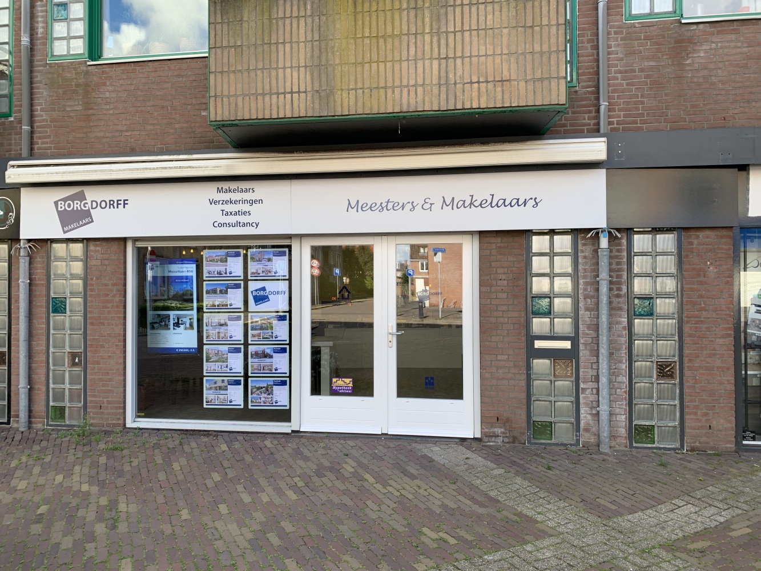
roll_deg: +0.2
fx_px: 572
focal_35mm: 26
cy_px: 286
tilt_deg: +0.2
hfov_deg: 67.3
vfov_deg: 53.1
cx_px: 380
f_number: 1.8
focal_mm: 4.25
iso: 25
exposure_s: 1/368
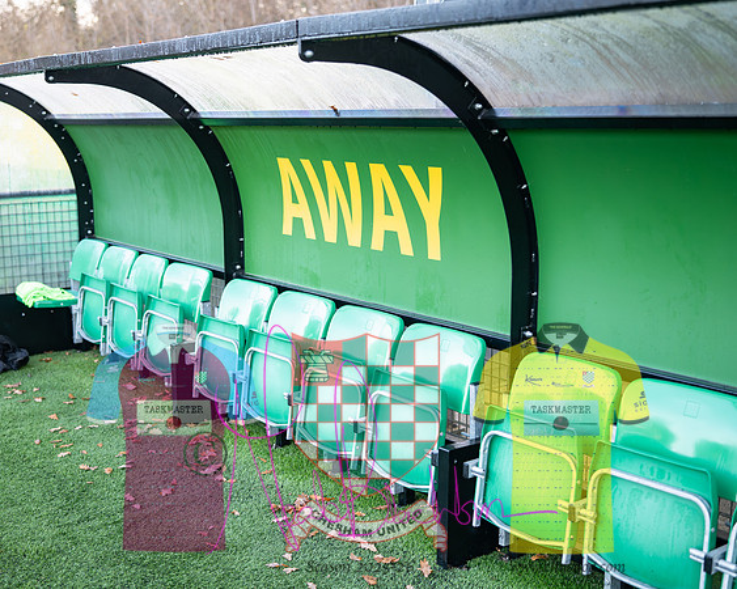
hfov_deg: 40.1
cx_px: 327
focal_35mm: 46
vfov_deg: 32.6
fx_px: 1007
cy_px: 294
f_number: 2.1
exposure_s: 1/640
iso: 400
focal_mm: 41
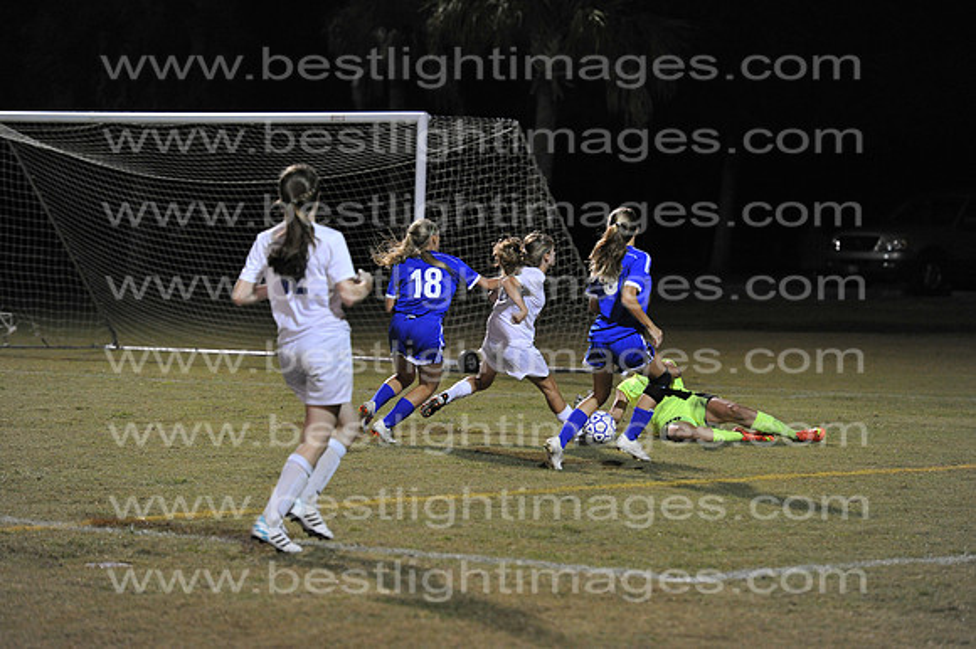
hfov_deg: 13.3
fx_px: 4200
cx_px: 488
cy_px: 324
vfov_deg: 8.8
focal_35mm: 155
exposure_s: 1/500
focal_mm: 155
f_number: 3.5
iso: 5000
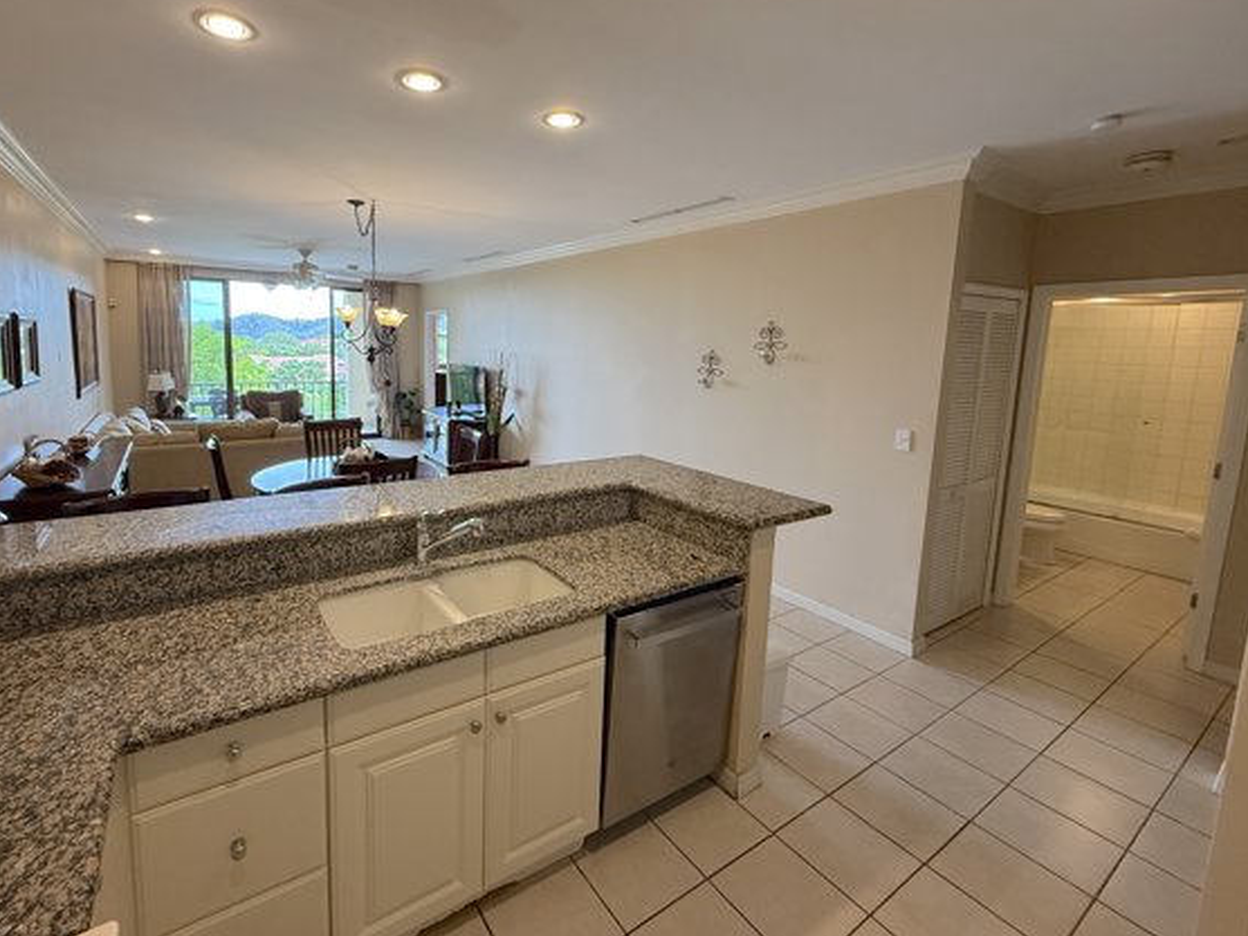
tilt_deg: -5.7
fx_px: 577
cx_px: 547
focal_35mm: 16
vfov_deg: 77.8
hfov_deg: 94.0
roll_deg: -0.9
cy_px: 411
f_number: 2.2
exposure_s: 1/120
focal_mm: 2.22
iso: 200
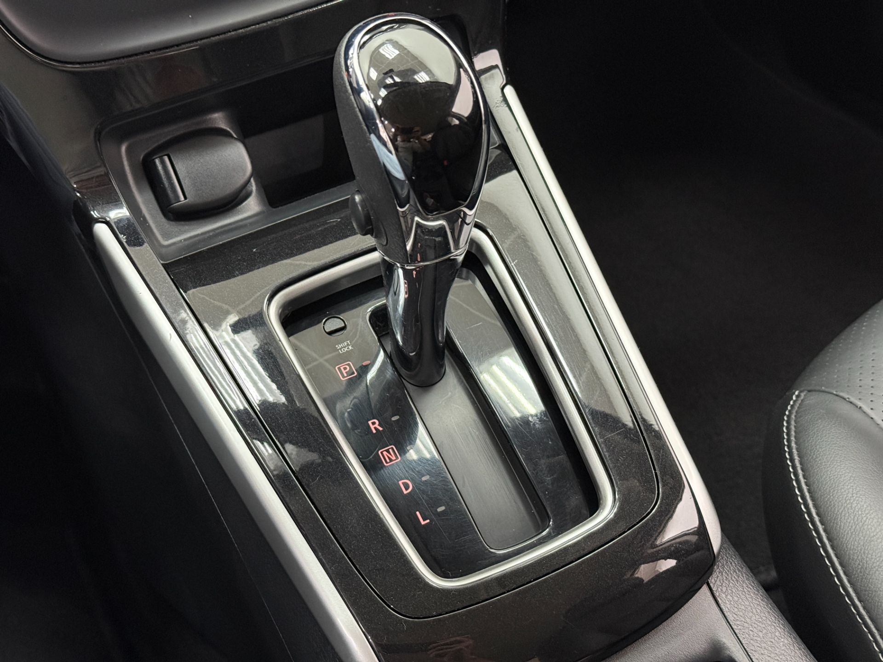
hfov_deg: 39.7
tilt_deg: -46.2
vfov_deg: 30.3
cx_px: 442
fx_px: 1224
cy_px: 331
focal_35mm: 48
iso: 500
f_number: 1.78
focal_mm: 6.76
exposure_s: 1/30
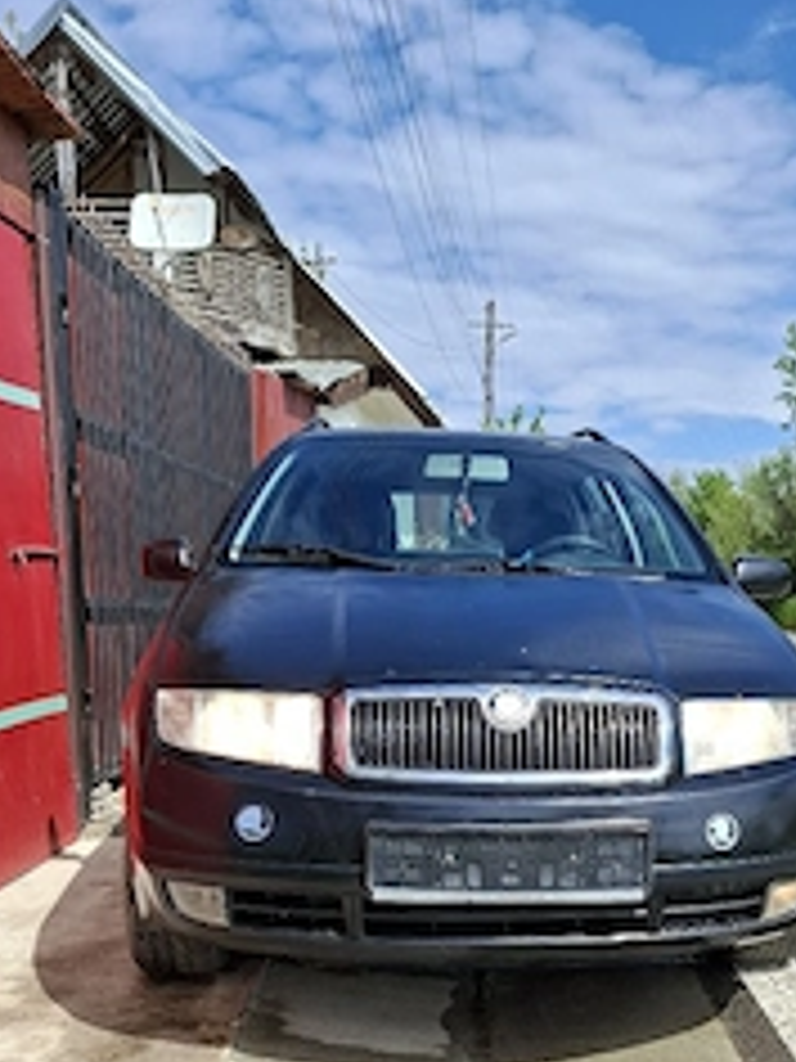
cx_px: 544
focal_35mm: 39
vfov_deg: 46.3
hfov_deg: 36.4
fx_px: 1196
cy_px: 783
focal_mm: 5.54
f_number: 1.8
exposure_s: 1/2500
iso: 50
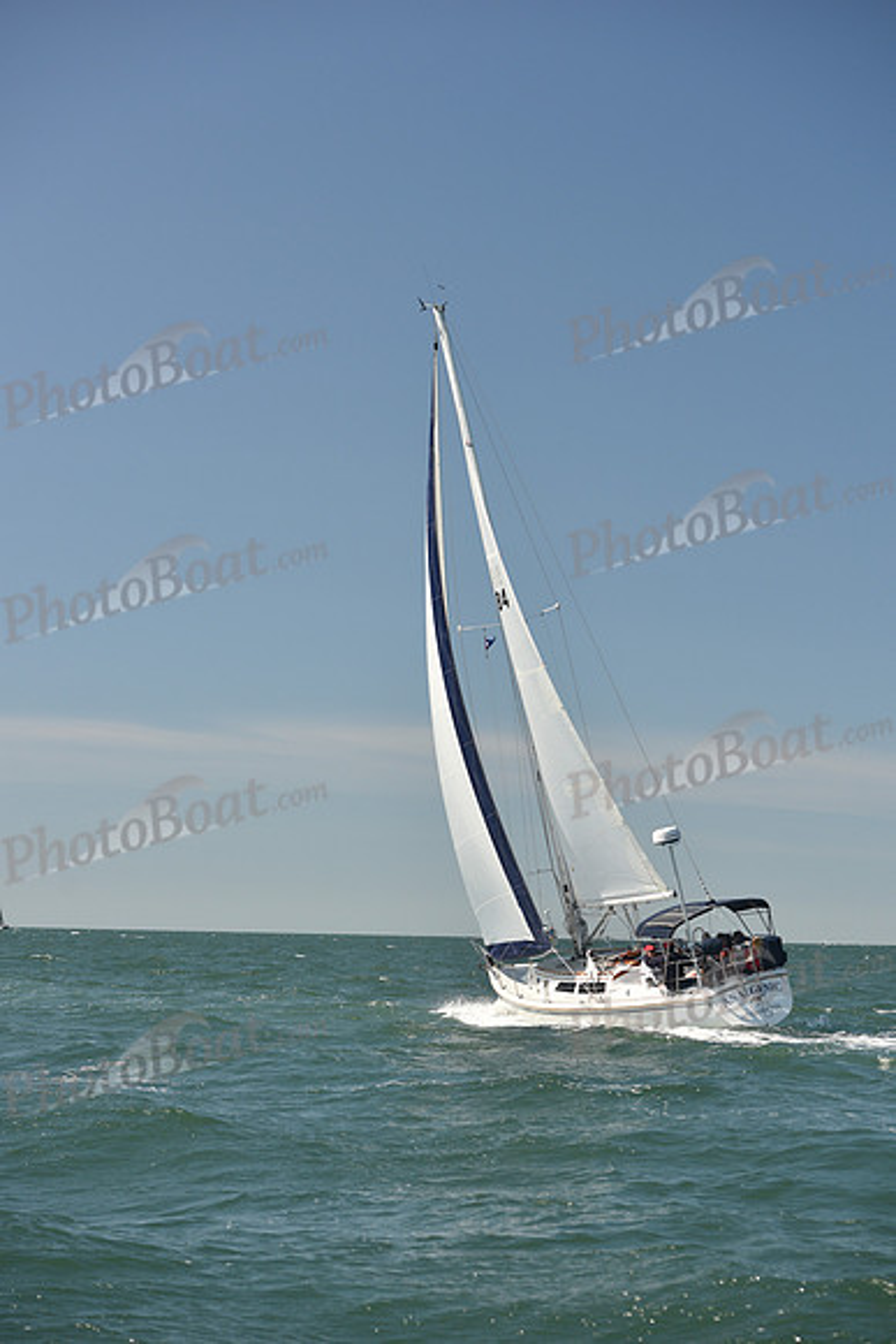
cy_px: 672
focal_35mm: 70
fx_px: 2612
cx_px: 448
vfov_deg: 28.8
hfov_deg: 19.5
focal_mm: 70
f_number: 4.5
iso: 250
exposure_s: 1/800
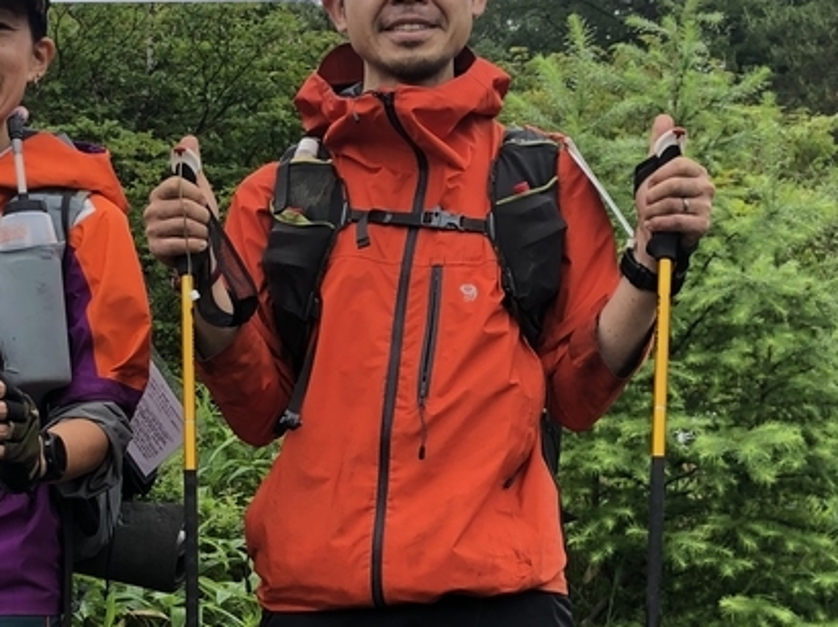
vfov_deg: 17.8
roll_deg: -0.5
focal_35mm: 82
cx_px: 229
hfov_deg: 23.6
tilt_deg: +6.7
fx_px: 1984
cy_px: 496
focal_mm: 4
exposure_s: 1/125
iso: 20
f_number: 1.8
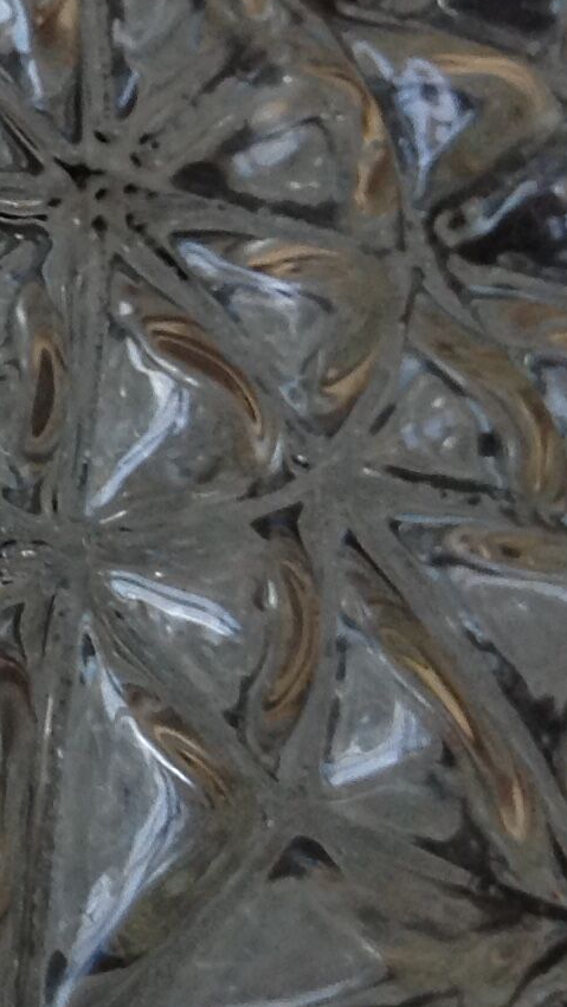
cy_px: 295
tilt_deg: -68.1
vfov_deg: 18.4
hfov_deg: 9.6
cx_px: -666
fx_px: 3099
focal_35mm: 116
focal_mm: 4.28
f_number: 2.4
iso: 100
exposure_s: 1/17
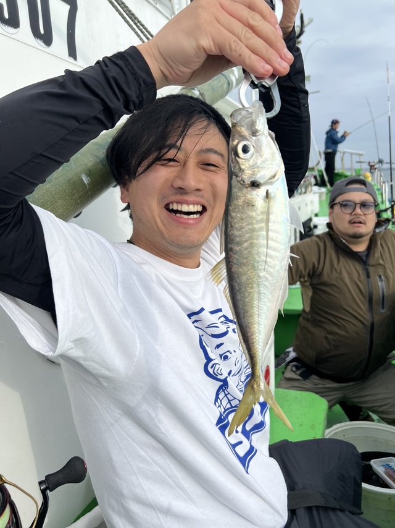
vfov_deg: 67.3
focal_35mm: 26
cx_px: 198
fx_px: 396
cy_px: 264
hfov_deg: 53.0
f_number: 1.5
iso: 50
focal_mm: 5.7
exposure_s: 1/3460
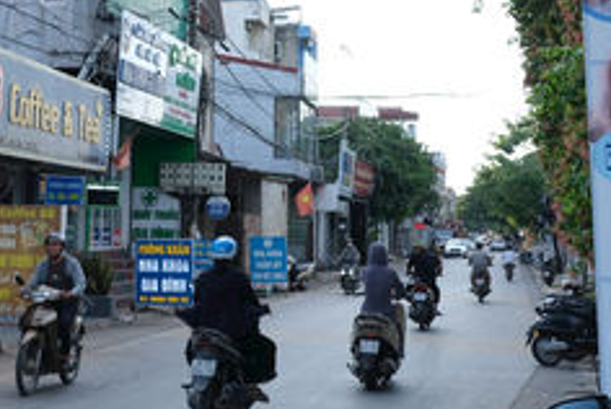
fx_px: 1359
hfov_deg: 25.0
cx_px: 135
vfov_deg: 16.6
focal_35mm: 80
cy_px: -34
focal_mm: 23
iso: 160
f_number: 5.6
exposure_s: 1/125
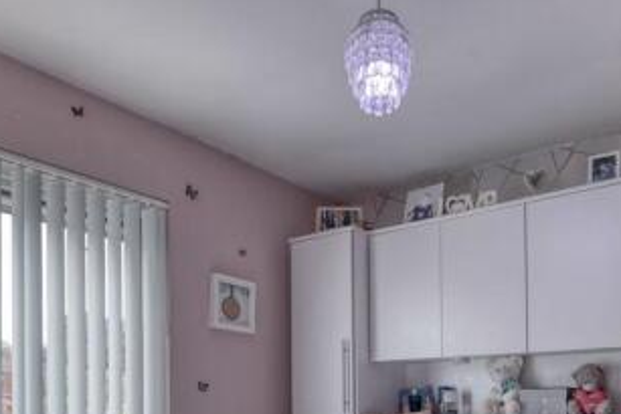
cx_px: 391
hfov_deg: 57.9
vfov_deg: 37.4
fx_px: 552
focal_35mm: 32
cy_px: 401
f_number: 8
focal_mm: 10
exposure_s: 1/10
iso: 250
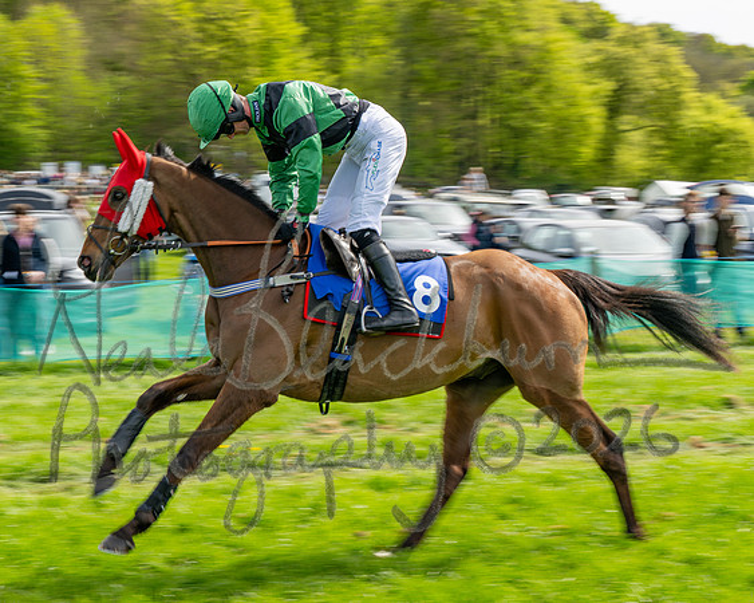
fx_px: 1875
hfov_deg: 22.7
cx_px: 294
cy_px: 294
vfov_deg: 18.3
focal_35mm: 84
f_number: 9
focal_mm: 70
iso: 100
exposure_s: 1/160
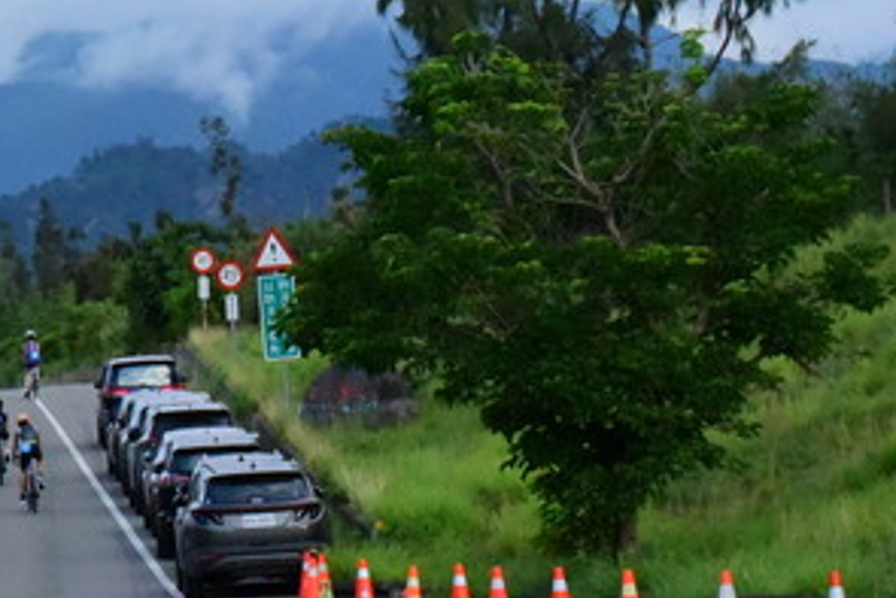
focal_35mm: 270
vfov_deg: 5.1
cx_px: -210
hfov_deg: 7.6
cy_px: 548
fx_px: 6723
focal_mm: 102
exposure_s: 1/4000
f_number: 16
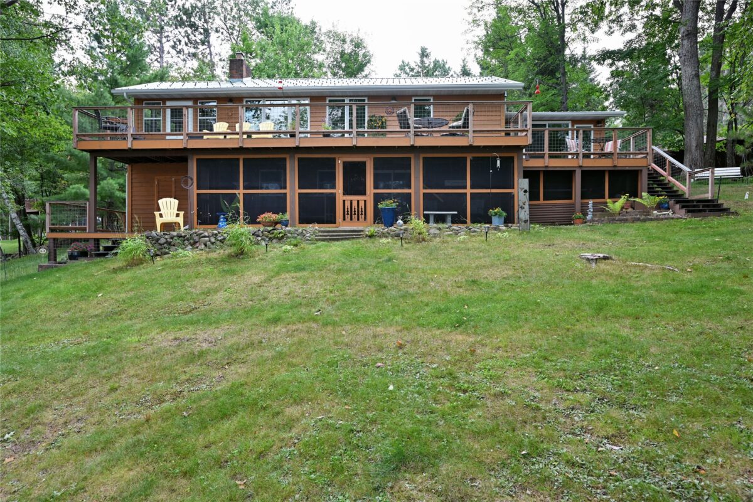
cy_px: 251
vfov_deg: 57.2
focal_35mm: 22
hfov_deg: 78.6
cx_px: 376
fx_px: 460
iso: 250
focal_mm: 22
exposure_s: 1/125
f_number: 5.6
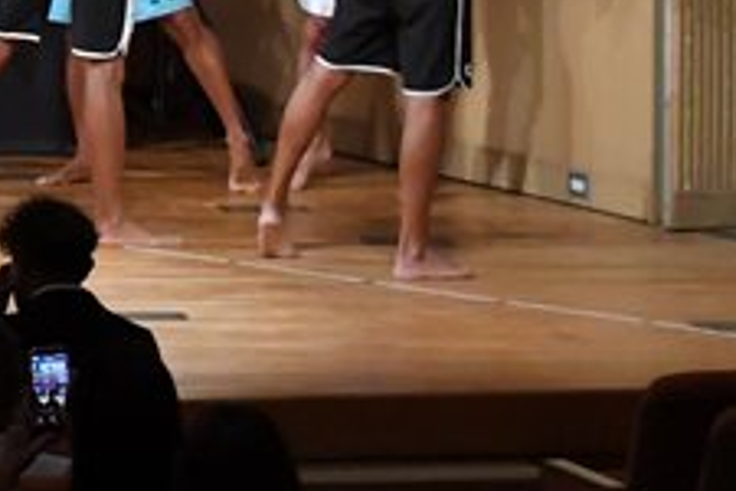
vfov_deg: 3.4
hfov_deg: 5.1
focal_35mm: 403
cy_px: -170
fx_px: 8238
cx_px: -492
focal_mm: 78
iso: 8000
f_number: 5.6
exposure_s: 1/400
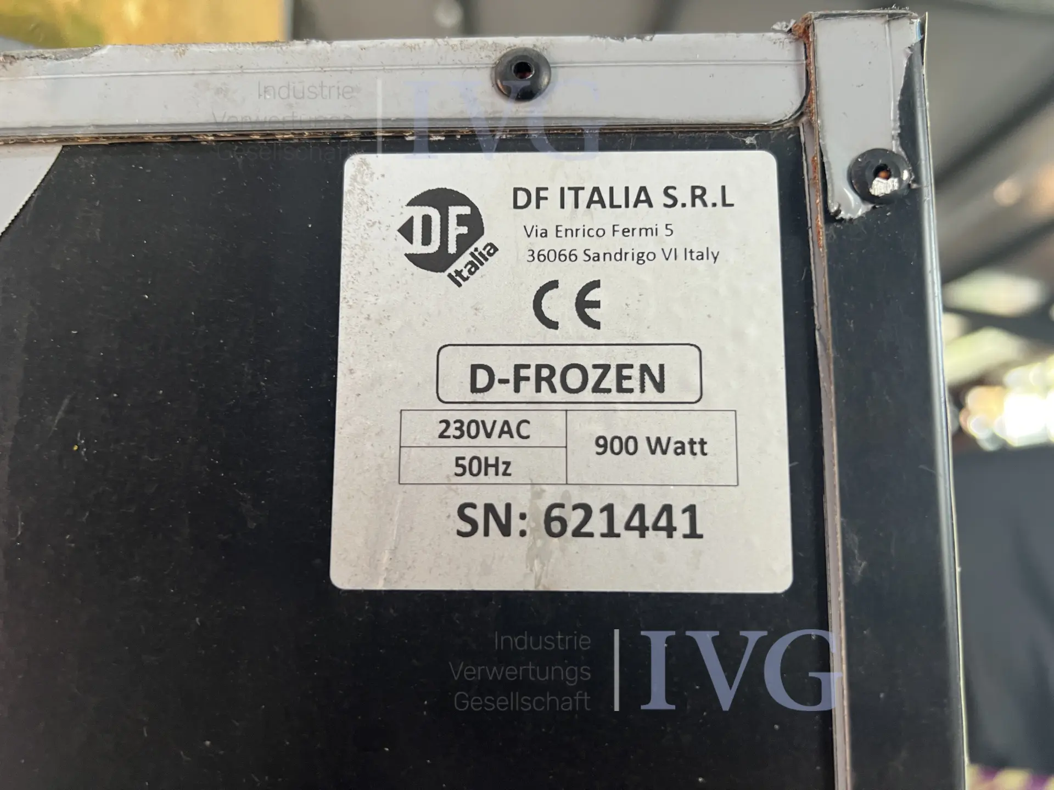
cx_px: 527
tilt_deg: +7.0
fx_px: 792
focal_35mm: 26
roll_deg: +0.6
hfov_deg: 67.3
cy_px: 395
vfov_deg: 53.1
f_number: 1.5
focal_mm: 5.7
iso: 125
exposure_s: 1/83
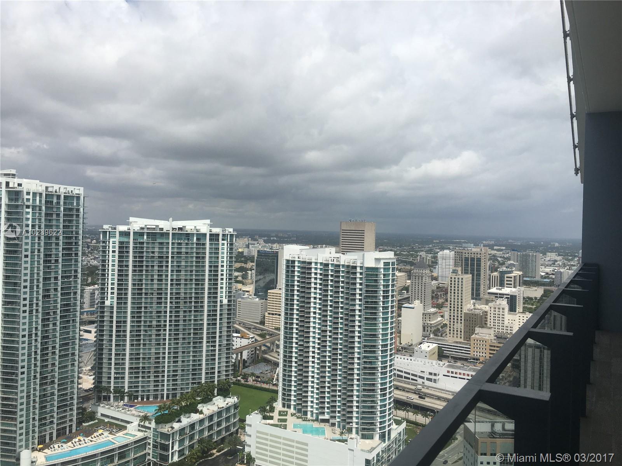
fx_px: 521
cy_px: 233
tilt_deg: +0.7
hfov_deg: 61.7
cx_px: 311
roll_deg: -1.9
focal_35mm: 29
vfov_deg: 48.2
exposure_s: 1/3077
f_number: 2.2
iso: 25
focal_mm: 4.15
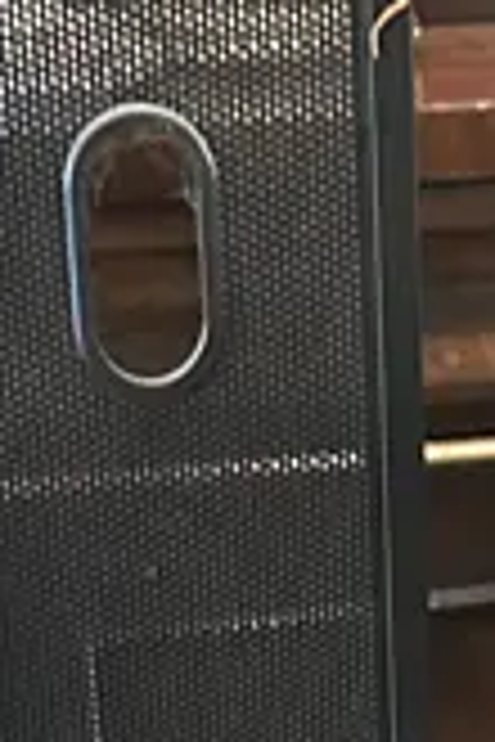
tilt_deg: -28.9
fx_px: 3197
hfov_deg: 8.8
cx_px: 342
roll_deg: +2.5
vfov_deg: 11.9
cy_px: 1466
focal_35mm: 155
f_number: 1.78
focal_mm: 6.86
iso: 800
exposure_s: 1/33
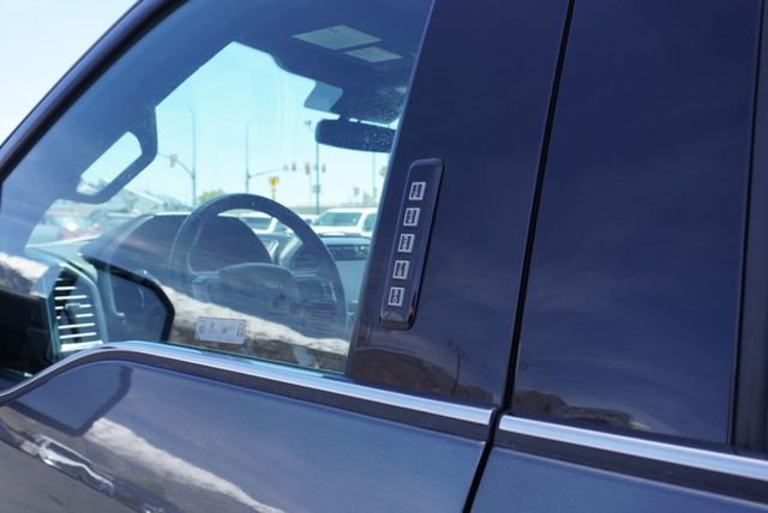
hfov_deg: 61.9
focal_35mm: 30
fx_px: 641
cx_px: 384
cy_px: 256
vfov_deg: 43.7
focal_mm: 20
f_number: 5.6
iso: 100
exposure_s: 1/125
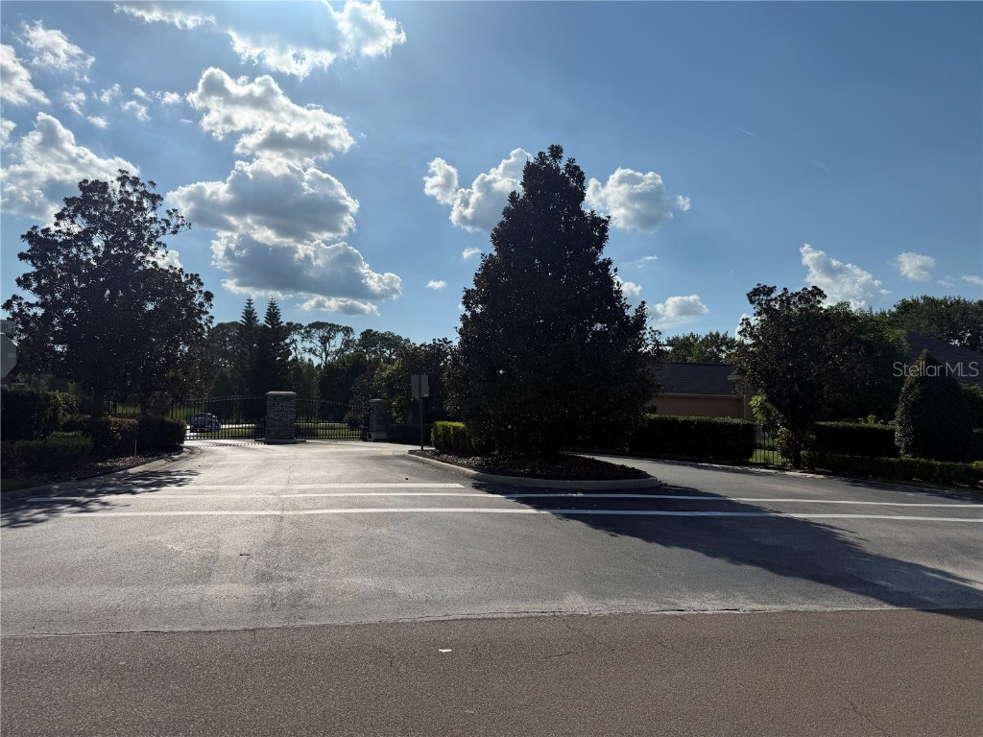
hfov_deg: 71.6
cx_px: 492
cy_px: 368
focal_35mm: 24
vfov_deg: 56.8
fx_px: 682
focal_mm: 6.76
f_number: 1.78
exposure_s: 1/14286
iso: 80
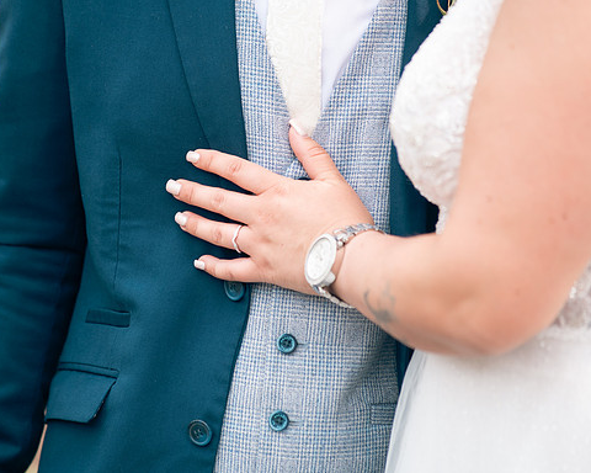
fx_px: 3971
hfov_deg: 8.5
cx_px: 241
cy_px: 236
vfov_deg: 6.8
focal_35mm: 227
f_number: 3.5
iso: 80
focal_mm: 200
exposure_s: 1/200
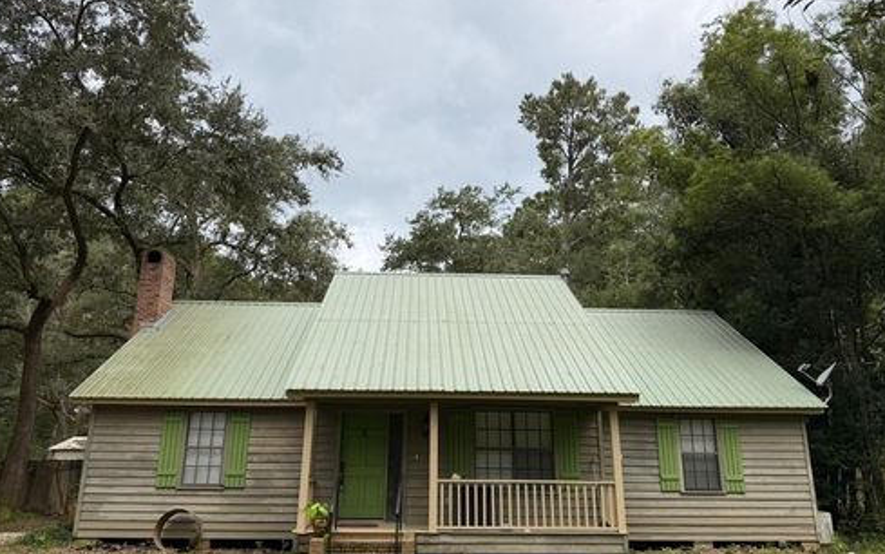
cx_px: 445
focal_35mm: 26
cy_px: 272
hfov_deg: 70.4
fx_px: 627
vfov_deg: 47.6
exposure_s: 1/1230
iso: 80
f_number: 1.78
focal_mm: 6.76
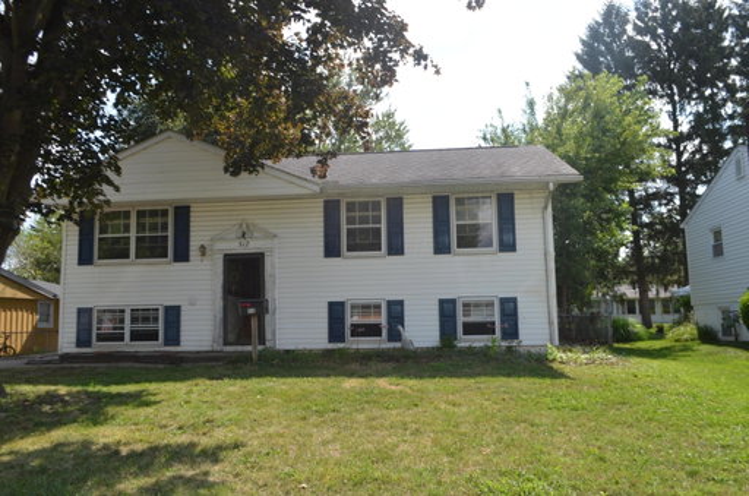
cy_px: 248
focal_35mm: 30
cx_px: 374
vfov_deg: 43.4
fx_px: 623
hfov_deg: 62.0
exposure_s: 1/250
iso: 125
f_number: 8
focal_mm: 20
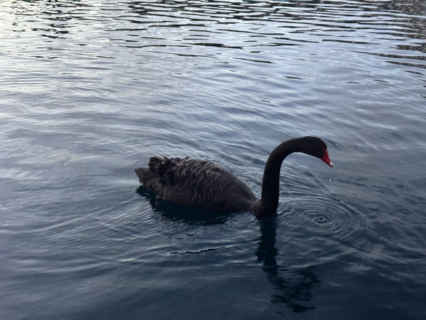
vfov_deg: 30.3
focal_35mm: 48
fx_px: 591
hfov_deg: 39.7
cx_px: 213
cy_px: 160
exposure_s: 1/40
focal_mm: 6.76
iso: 400
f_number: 1.78
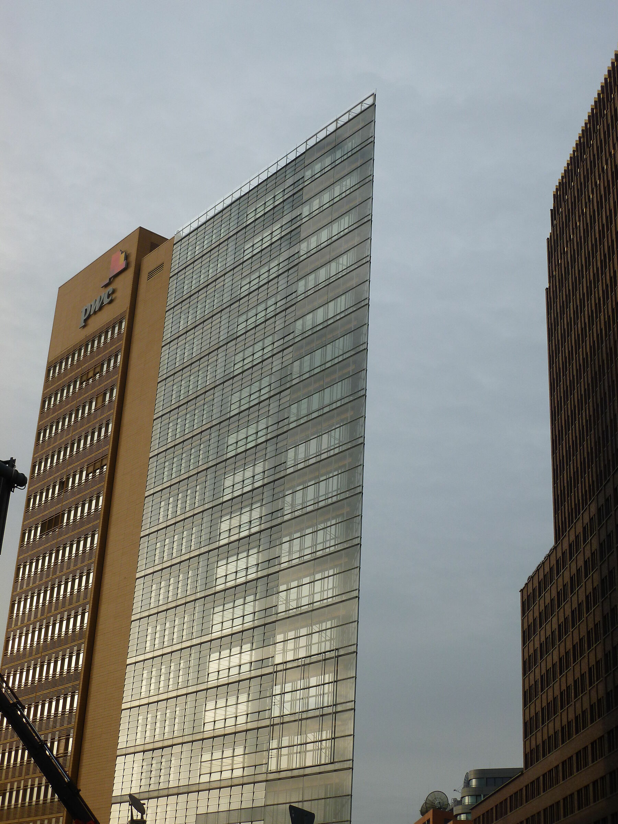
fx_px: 1190
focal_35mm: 50
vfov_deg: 38.2
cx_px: 309
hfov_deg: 29.1
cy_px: 412
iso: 100
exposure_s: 1/500
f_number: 3.9
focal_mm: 9
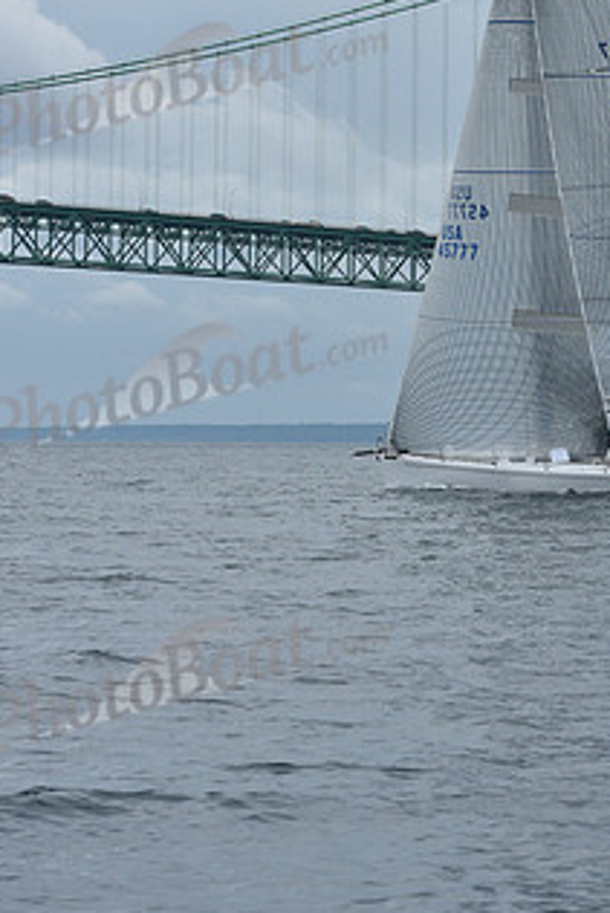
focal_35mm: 180
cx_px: 539
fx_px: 4570
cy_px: 194
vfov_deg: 11.4
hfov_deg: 7.6
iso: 250
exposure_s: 1/800
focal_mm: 98
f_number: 10
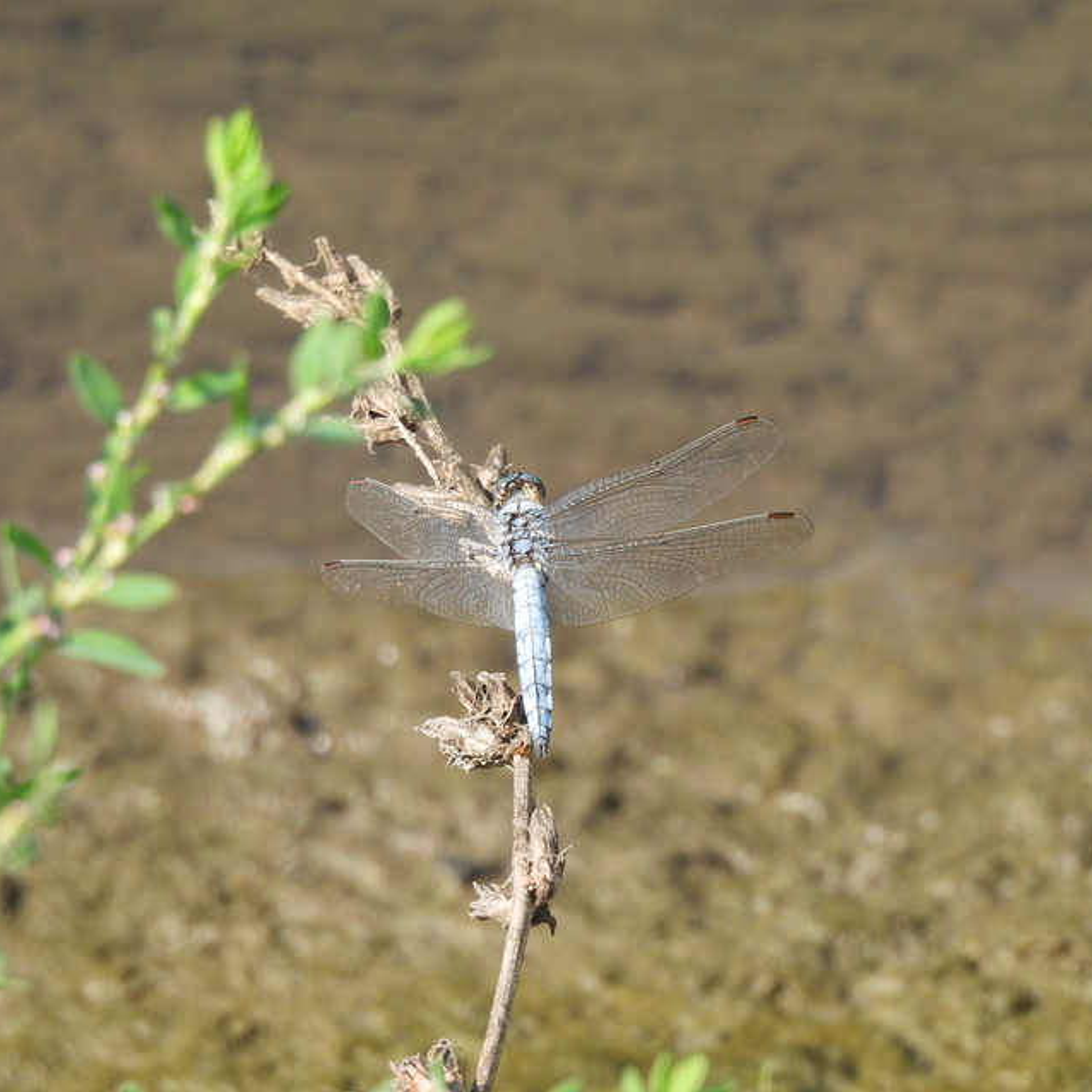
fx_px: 35869
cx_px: 614
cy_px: 546
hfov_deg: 1.7
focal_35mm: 1005
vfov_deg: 1.7
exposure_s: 1/200
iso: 100
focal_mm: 152
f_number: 5.6
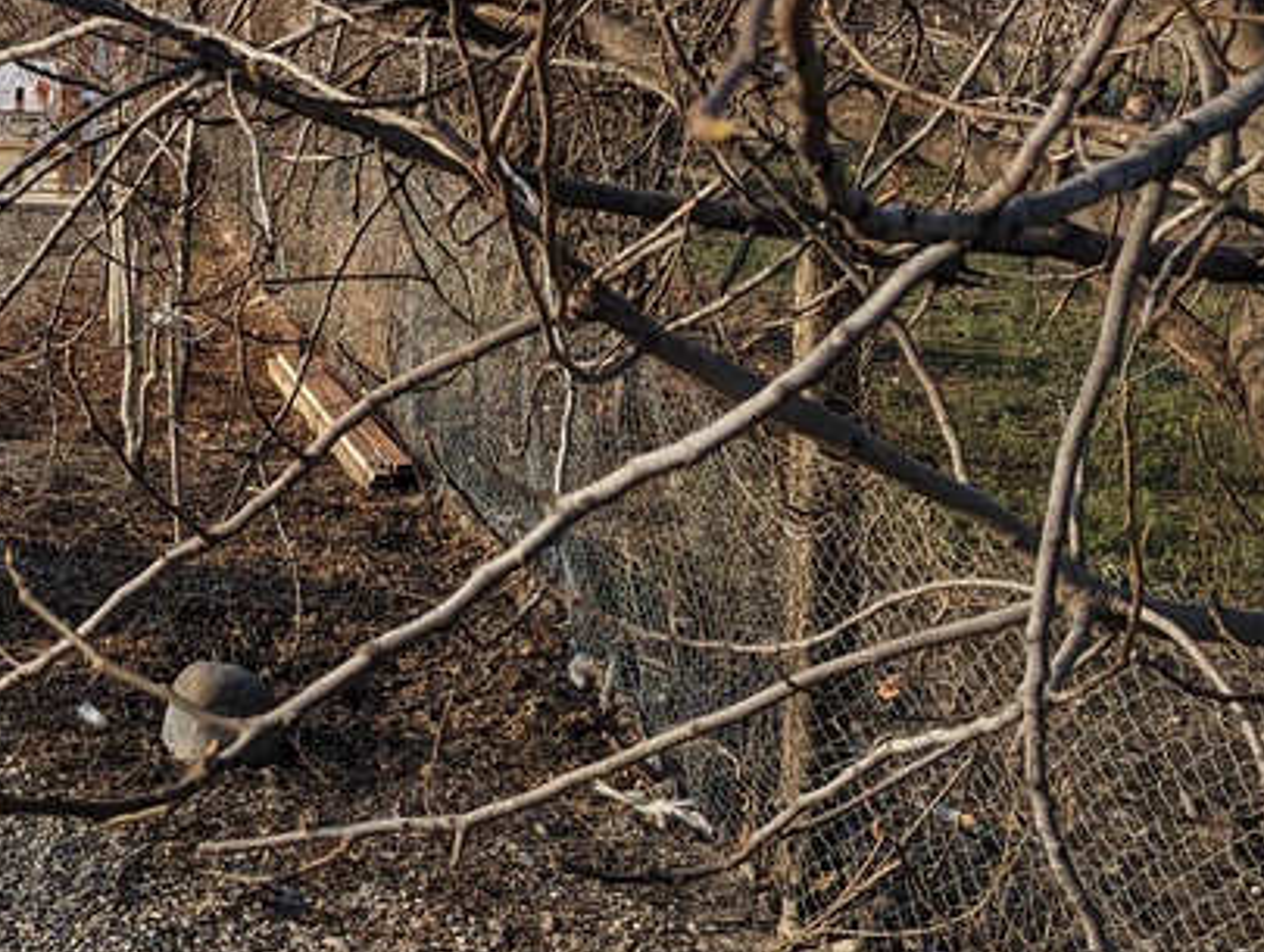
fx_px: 2304
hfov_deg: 28.5
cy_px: 315
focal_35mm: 63
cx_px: -39
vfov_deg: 23.2
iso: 49
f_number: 1.85
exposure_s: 1/1155
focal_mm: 6.81
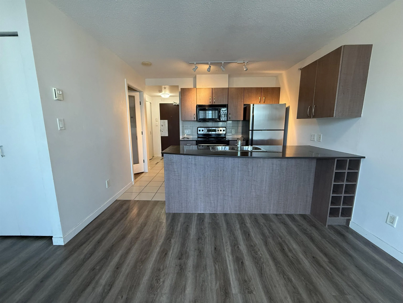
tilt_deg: -9.9
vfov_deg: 85.7
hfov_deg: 102.1
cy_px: 152
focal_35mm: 14
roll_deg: +0.3
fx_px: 163
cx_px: 202
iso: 320
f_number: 2.2
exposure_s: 1/120
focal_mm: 2.22
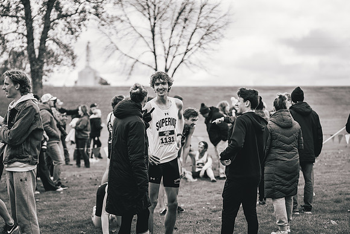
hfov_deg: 27.3
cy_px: 117
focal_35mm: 74
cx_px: 175
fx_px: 720
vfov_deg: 18.4
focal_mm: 70
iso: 200
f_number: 2
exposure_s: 1/2500
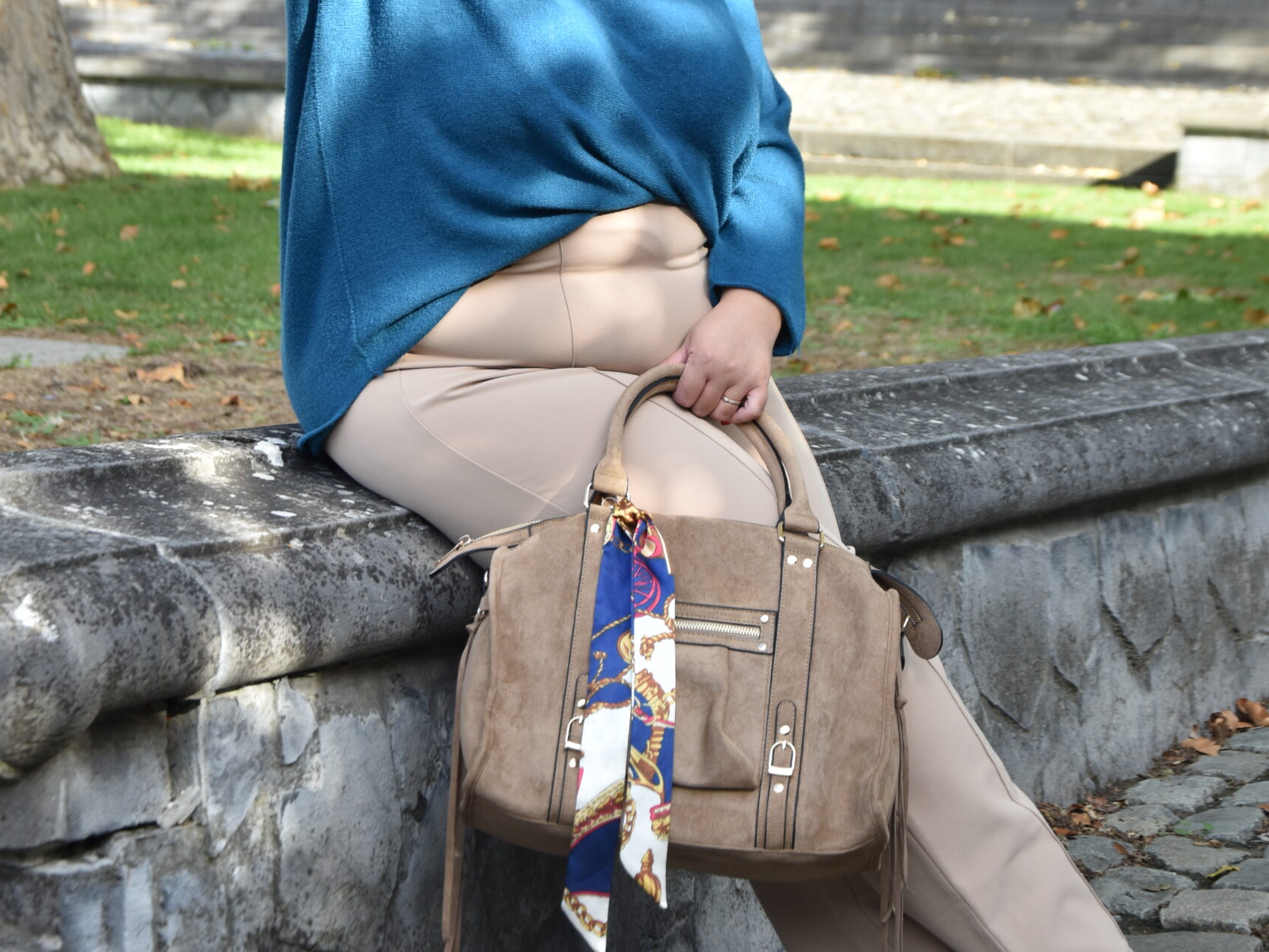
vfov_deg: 15.0
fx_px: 3582
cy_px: 156
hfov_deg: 20.1
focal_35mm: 98
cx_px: 633
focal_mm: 45
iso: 200
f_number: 5.6
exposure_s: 1/200
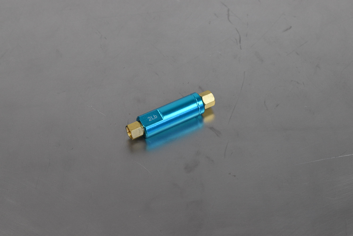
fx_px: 810
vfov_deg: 16.6
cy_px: 118
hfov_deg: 24.6
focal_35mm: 82
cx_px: 176
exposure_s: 1/200
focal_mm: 55
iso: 1250
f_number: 7.1
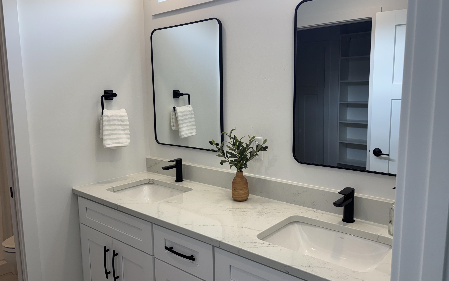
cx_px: 227
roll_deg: -0.1
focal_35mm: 28
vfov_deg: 44.5
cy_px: 141
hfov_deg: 66.5
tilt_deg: -7.2
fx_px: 343
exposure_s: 1/120
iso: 32
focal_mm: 5.96
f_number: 1.6
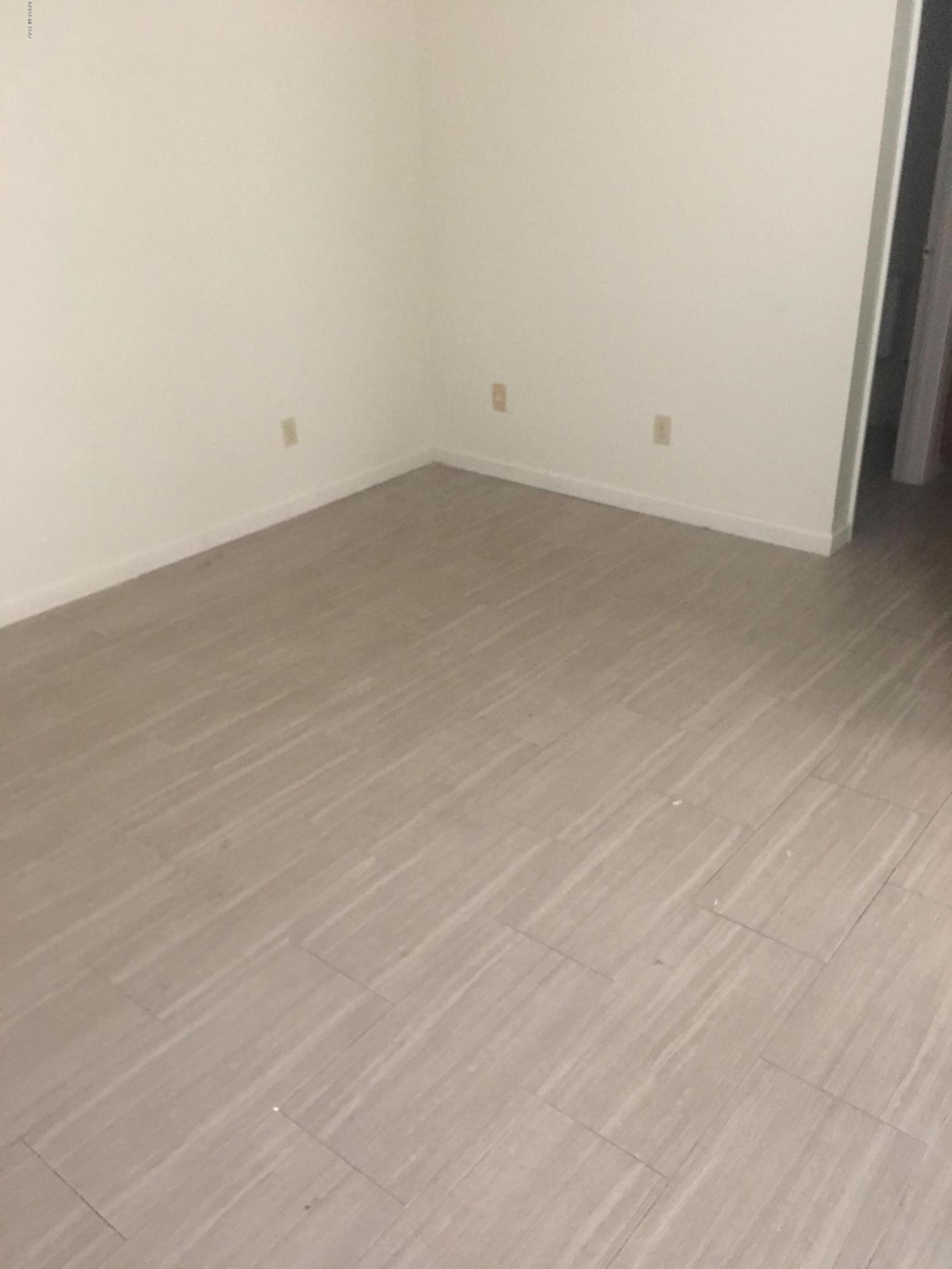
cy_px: 634
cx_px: 476
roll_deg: +2.0
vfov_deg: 61.7
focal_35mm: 29
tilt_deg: -25.2
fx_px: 1063
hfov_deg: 48.2
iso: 100
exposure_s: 1/4
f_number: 2.2
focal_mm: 4.15
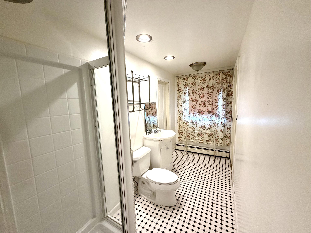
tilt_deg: -7.4
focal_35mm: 14
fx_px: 126
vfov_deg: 85.7
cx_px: 156
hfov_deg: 102.1
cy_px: 116
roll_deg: +2.4
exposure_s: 1/93
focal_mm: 2.22
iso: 320
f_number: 2.2
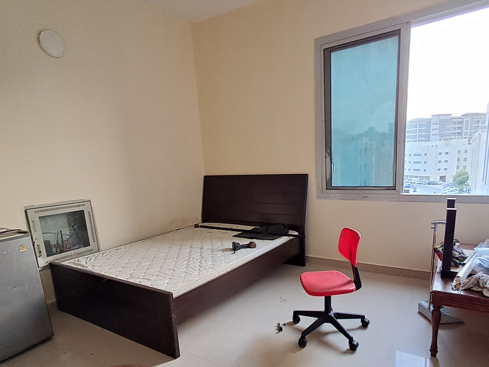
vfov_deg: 60.2
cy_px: 230
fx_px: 311
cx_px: 273
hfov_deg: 76.1
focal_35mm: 22
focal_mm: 1.64
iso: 160
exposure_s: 1/40
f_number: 2.2
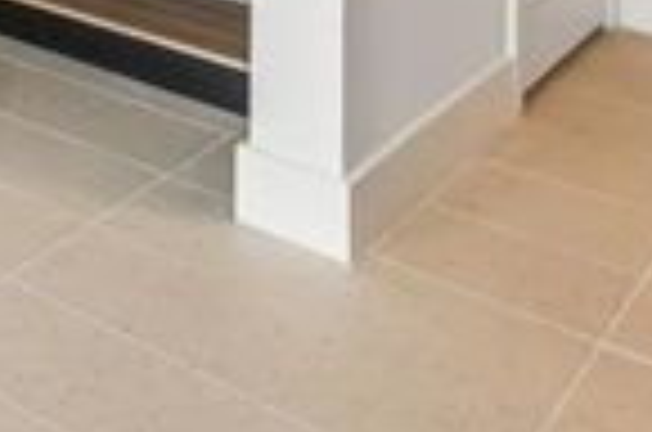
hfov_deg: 19.0
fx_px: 1120
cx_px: -661
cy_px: -472
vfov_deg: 16.0
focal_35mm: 62
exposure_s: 1/20
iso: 200
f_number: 9
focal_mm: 14
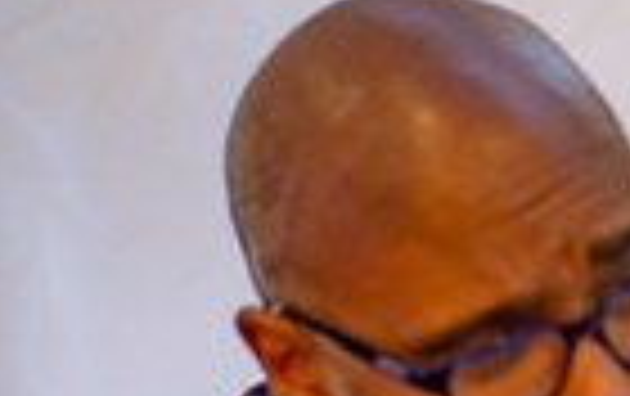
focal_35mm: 443
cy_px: 592
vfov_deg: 3.0
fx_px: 7618
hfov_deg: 4.7
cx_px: 1152
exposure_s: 1/125
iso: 360
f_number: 1.8
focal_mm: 105
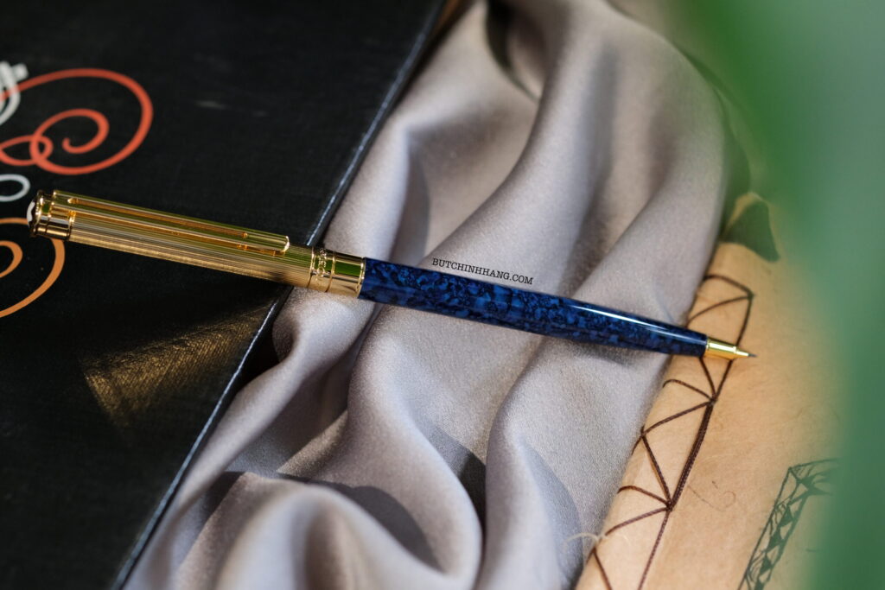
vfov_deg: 15.2
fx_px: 2213
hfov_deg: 22.6
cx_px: 442
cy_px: 295
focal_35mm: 90
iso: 1250
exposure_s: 1/160
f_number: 4
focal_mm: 60
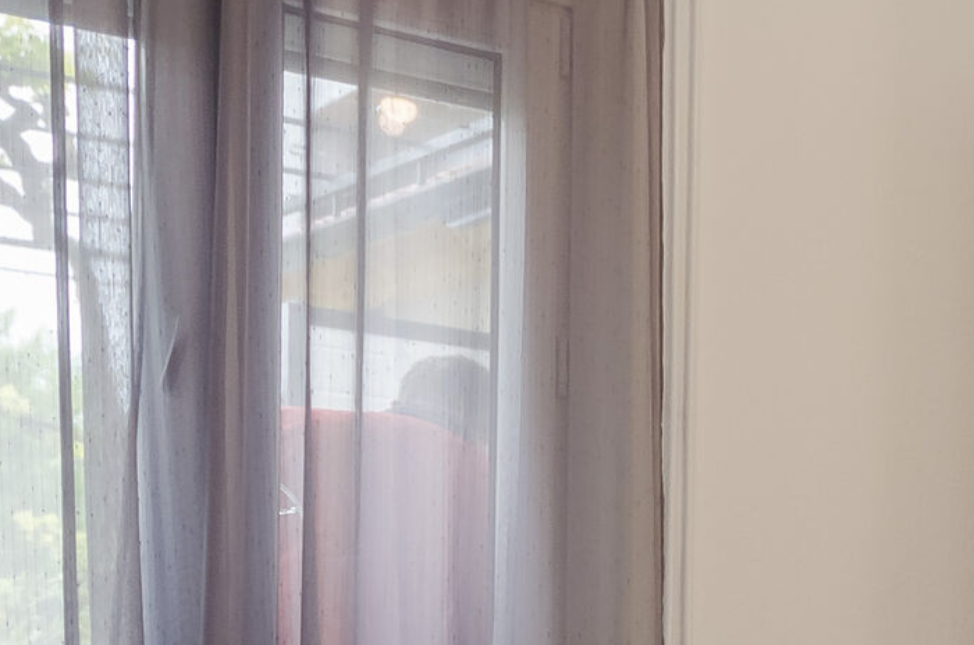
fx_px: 1620
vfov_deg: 21.8
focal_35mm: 60
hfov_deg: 27.4
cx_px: 1295
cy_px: 639
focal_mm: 10
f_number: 4
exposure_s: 1/60
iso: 320
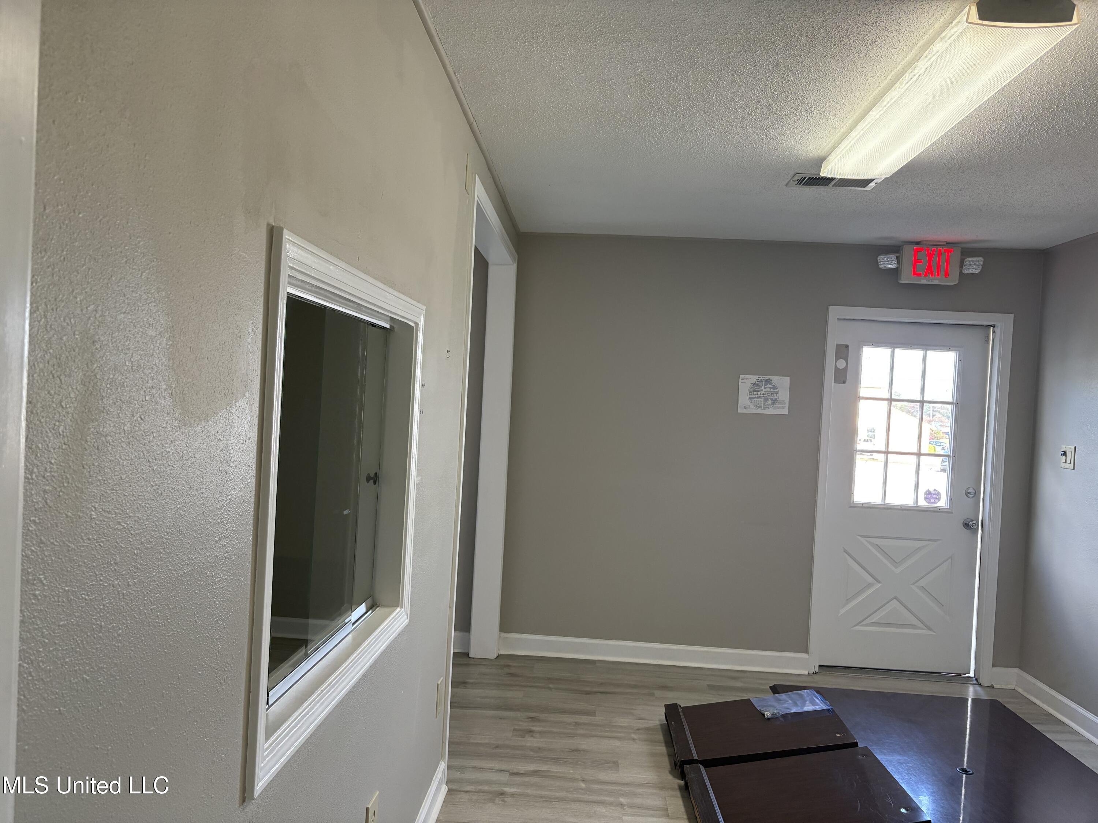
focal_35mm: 26
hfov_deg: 67.3
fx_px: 825
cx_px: 549
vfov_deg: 53.1
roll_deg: -1.8
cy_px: 412
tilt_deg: +1.3
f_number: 1.6
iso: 200
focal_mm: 5.96
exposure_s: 1/120
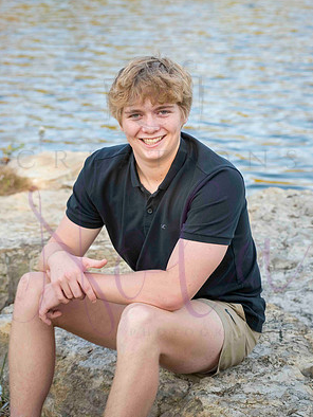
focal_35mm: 101
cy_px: 197
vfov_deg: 19.4
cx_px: 158
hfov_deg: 14.7
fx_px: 1216
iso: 800
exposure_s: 1/640
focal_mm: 92
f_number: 6.3
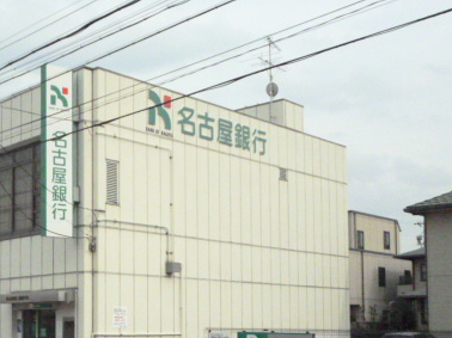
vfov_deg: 23.6
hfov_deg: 31.0
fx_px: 796
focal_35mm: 61
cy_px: 279
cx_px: 94
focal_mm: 6.4
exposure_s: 1/800
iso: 1600
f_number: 10
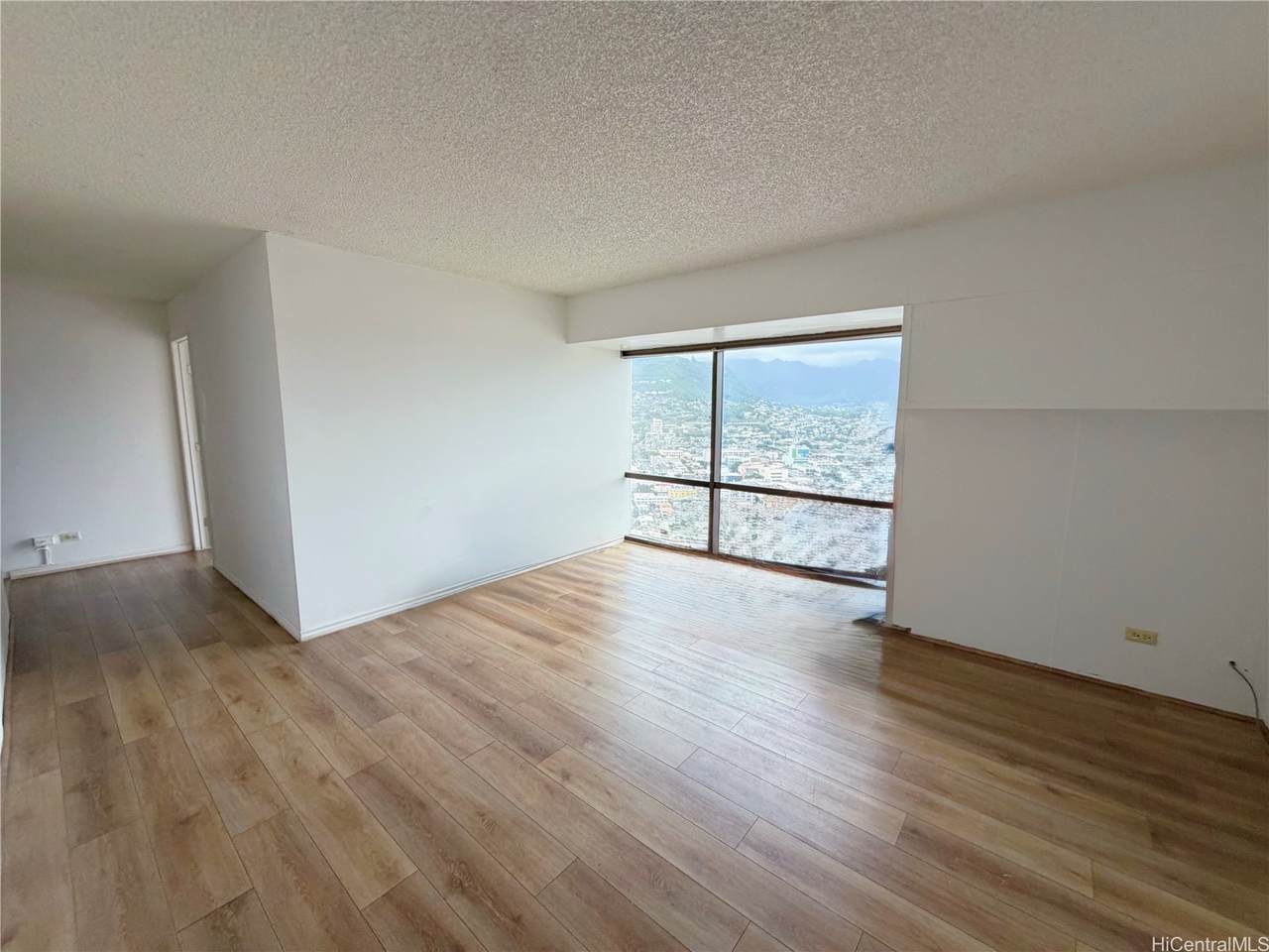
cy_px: 476
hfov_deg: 102.1
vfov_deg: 85.7
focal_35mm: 14
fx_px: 513
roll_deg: -0.3
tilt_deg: -6.6
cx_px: 634
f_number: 2.2
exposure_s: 1/121
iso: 200
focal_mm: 2.22
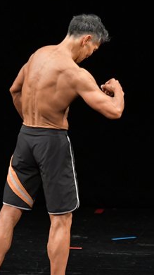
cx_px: 52
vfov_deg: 3.8
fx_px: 4085
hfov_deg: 2.2
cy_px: 149
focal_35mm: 562
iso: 3200
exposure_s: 1/400
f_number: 5.6
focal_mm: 180
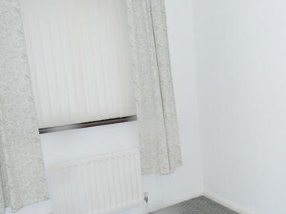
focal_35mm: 40
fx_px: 330
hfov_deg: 45.7
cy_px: 123
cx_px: 202
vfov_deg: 35.9
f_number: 3.7
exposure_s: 1/30
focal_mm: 4.5
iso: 220
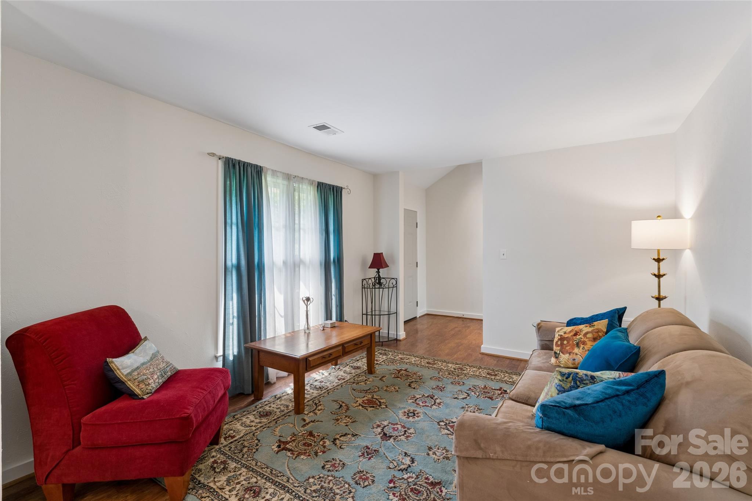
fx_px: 336
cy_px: 250
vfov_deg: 73.4
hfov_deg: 96.4
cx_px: 376
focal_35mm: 16
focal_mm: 16.1
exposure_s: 1/4
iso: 400
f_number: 13
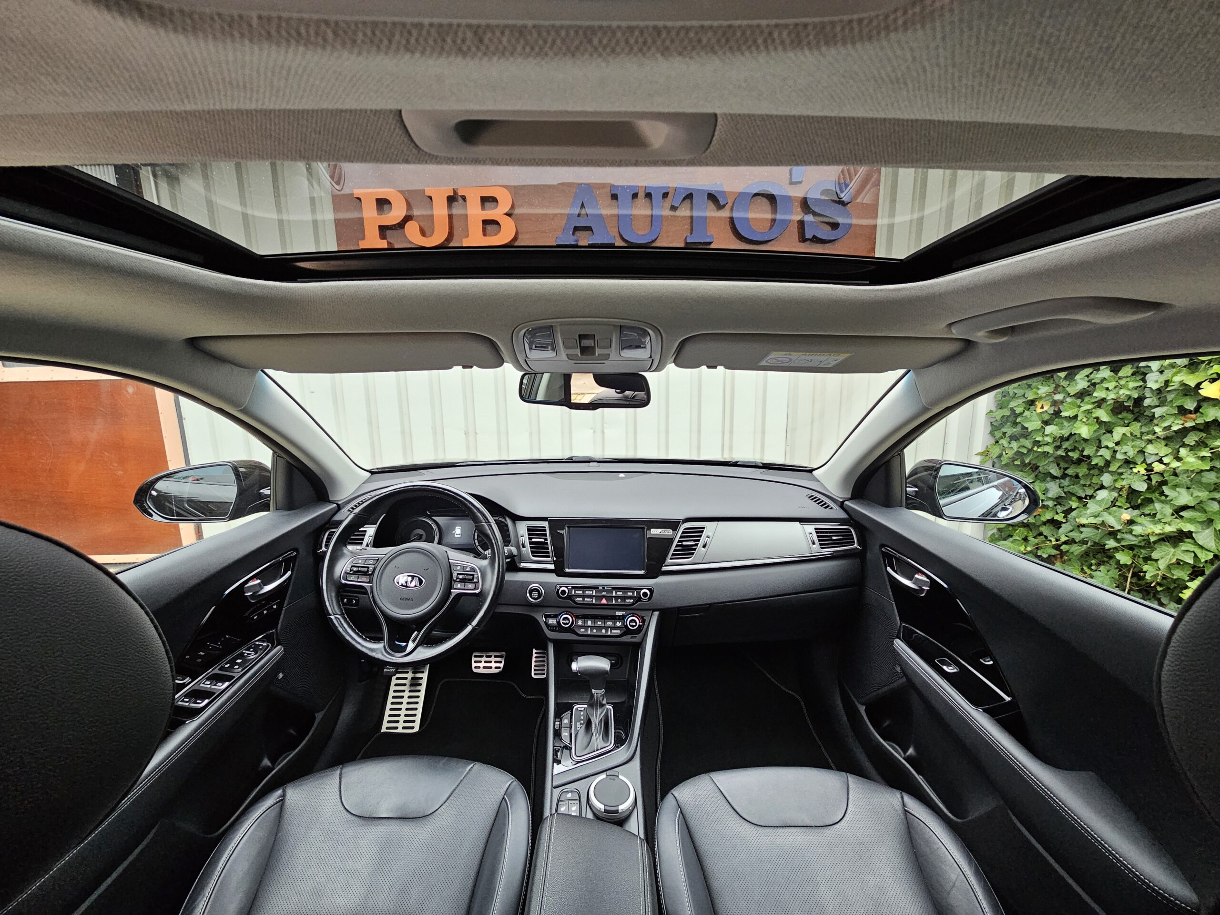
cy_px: 458
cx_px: 610
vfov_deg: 89.9
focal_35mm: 13
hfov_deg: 106.2
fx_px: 458
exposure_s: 1/50
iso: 250
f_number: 2.2
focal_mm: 2.2
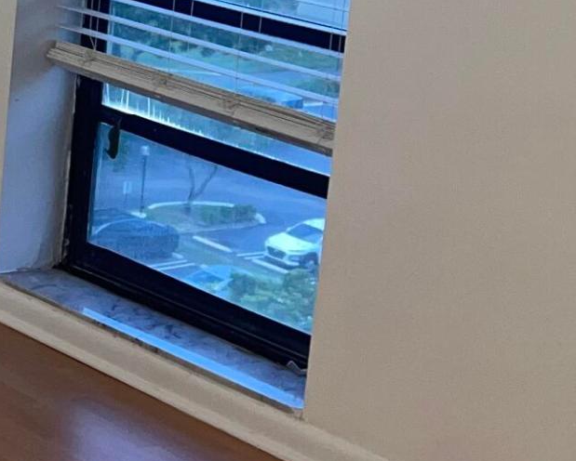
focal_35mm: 118
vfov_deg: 12.9
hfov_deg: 15.0
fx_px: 2013
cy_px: -39
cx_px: -302
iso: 80
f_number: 1.5
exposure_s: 1/120
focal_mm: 5.7
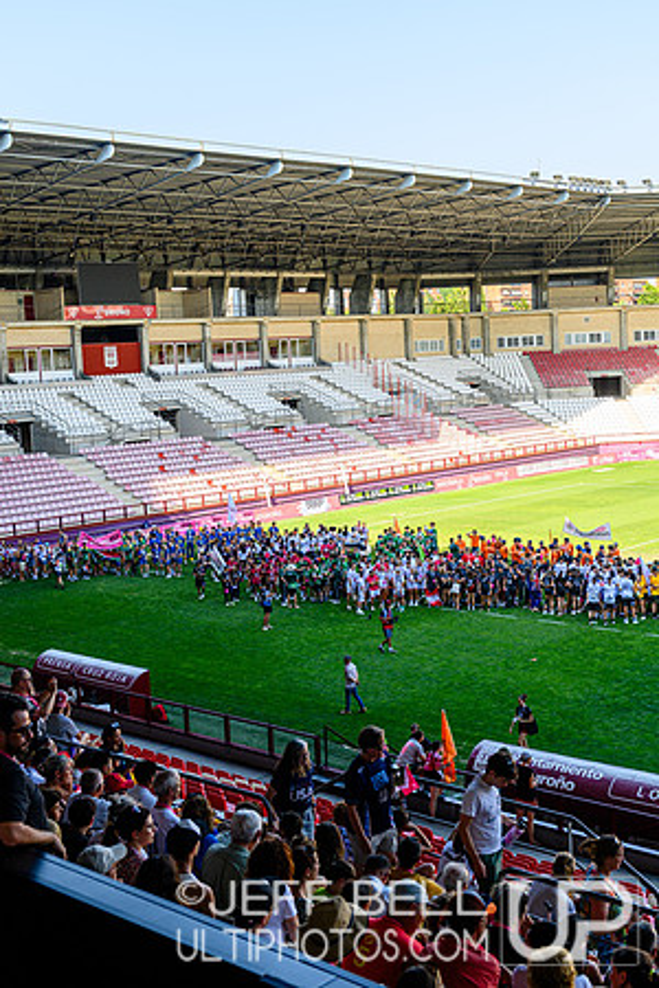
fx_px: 1236
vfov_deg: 43.6
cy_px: 494
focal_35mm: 45
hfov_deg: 29.9
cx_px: 330
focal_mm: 45
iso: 280
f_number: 5.6
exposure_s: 1/320
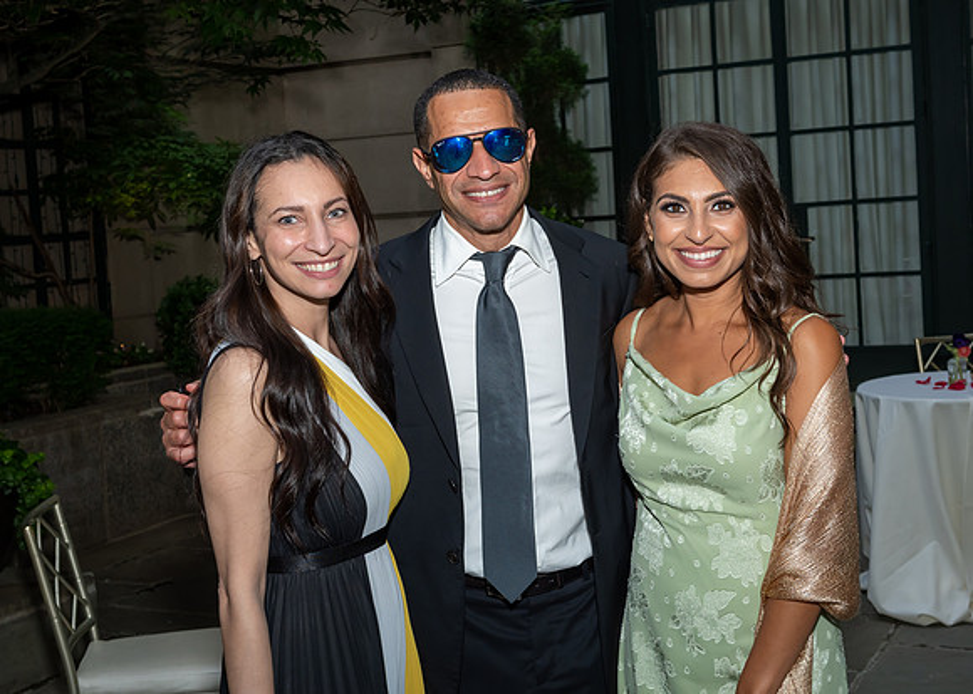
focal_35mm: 55
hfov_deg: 35.8
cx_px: 494
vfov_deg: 25.9
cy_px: 305
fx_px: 1508
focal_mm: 31
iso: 400
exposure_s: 1/250
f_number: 6.3
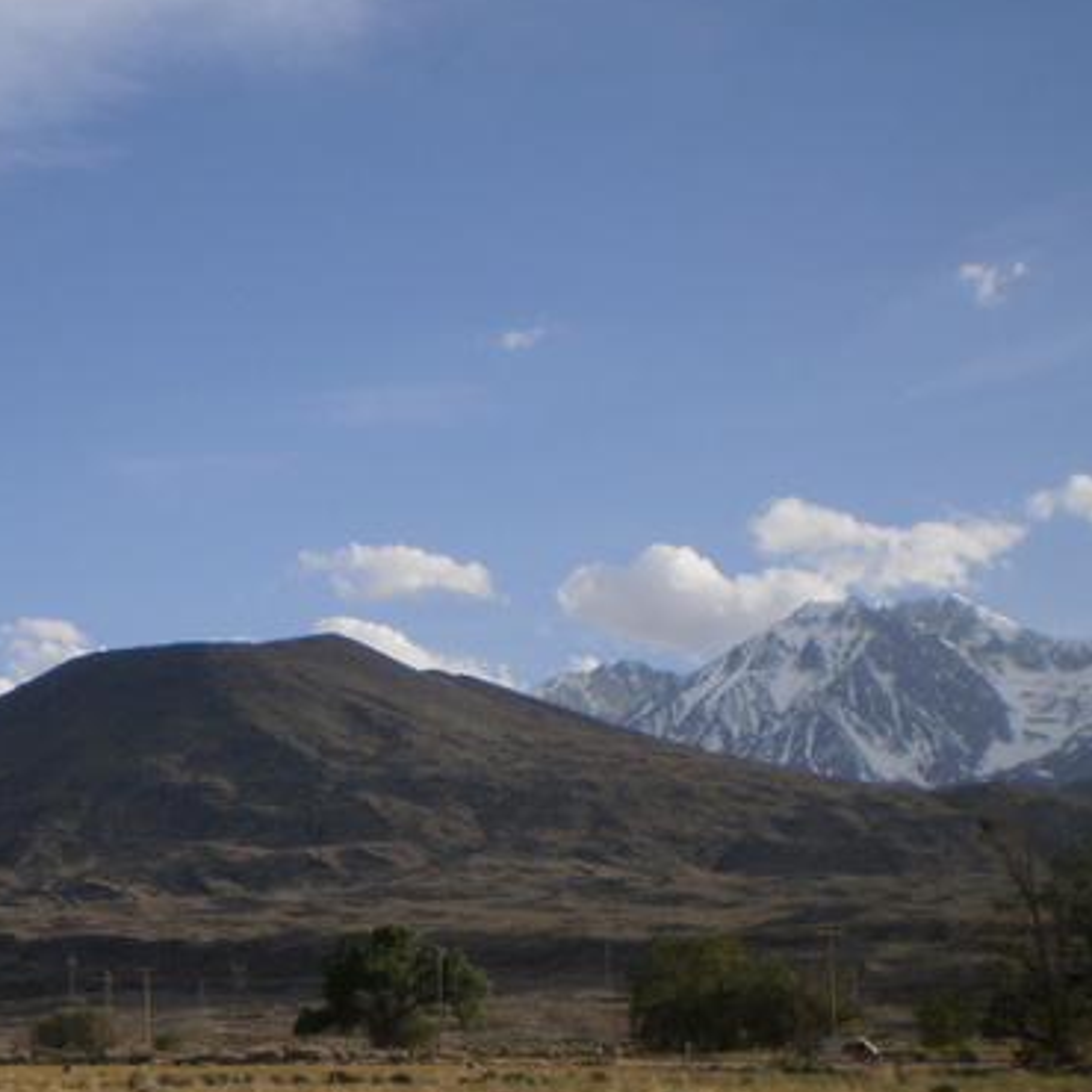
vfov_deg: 20.1
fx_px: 3069
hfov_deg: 20.0
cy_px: 770
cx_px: 251
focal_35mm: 86
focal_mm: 7.4
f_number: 4.9
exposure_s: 1/800
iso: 100
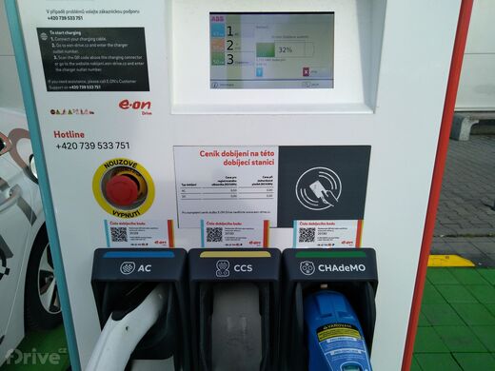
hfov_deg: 67.3
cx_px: 248
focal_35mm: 26
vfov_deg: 53.1
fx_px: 372
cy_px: 186
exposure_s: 1/636
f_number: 2.2
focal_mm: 3.46
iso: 100
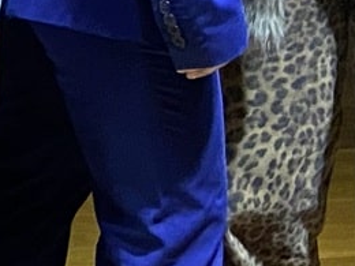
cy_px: -230
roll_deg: -1.5
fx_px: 1979
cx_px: -528
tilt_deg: -13.5
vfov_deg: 7.4
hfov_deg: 9.1
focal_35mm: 193
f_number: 1.8
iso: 640
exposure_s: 1/30
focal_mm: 4.25
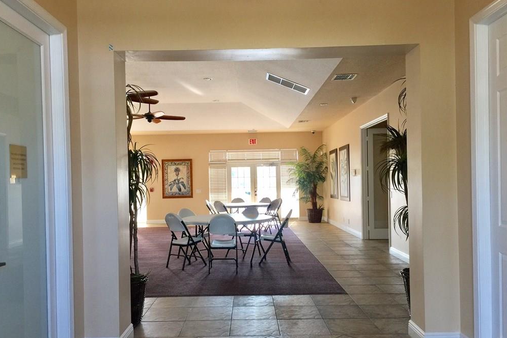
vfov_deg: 42.3
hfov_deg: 60.3
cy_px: 186
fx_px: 437
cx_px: 247
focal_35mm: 31
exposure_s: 1/30
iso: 32
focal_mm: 4.15
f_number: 2.2
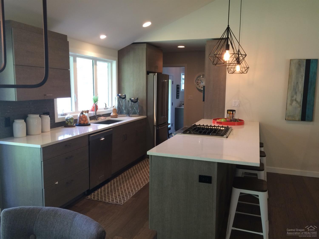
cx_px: 160
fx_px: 267
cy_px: 120
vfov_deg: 48.2
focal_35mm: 29
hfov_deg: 61.7
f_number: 2.2
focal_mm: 4.15
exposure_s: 1/30
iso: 80
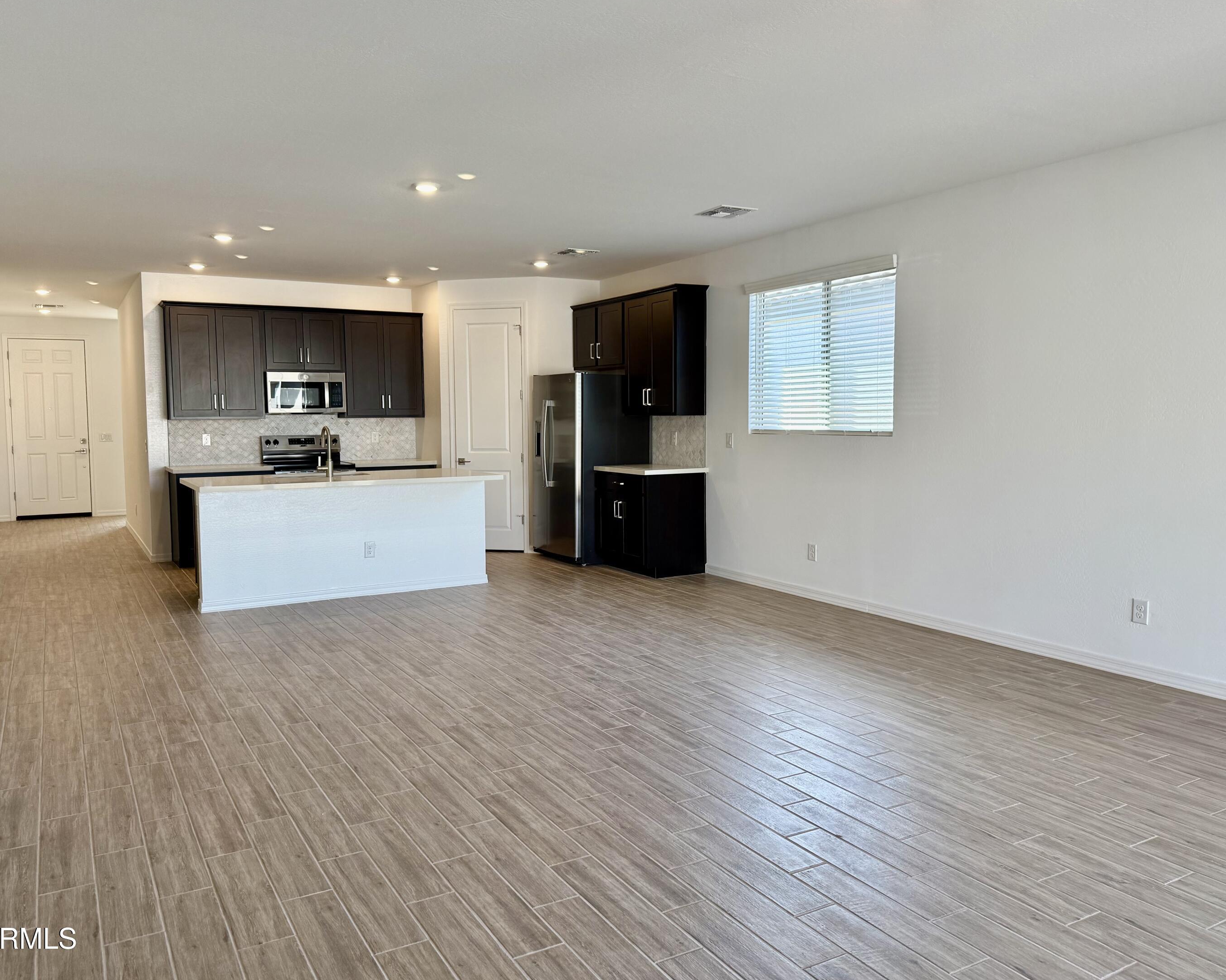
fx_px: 943
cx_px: 586
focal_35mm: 26
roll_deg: +0.4
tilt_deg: -4.0
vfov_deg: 54.9
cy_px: 475
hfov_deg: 66.0
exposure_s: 1/231
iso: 160
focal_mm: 6.76
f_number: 1.78
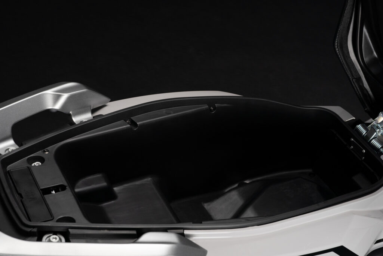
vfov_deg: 19.5
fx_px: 745
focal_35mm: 70
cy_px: 128
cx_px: 192
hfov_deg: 28.8
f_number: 10
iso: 800
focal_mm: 70
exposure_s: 1/50
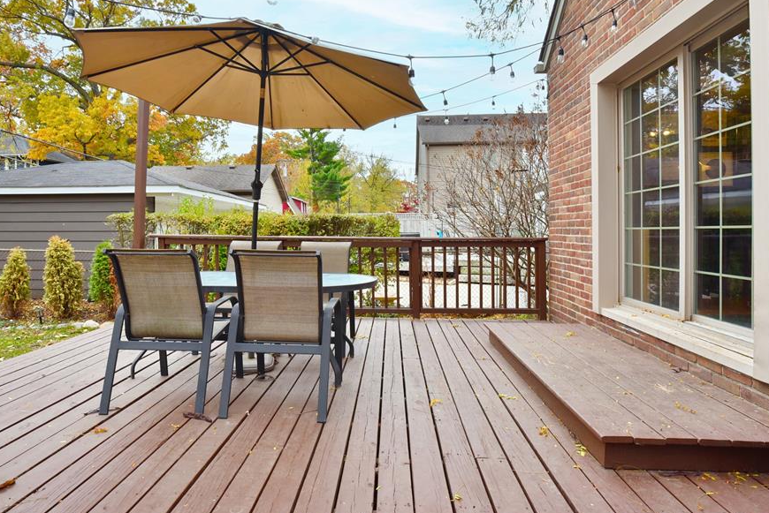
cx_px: 372
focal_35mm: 20
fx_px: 427
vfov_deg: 61.9
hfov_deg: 83.9
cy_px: 234
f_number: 10
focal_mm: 17
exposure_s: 1/60
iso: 800
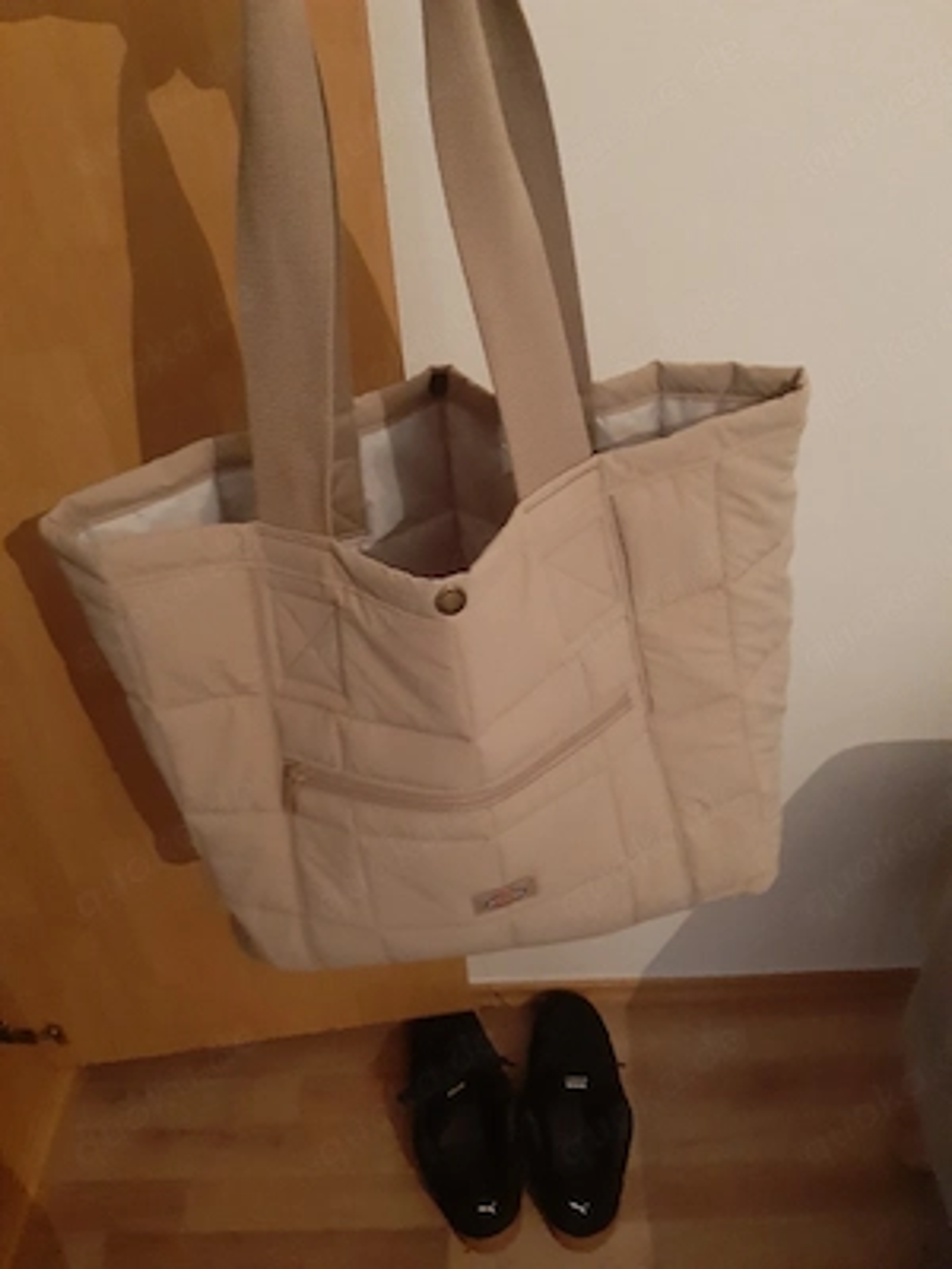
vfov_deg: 65.3
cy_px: 634
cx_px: 476
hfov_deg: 51.4
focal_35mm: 27
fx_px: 990
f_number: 1.7
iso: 800
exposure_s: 1/20
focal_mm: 3.93
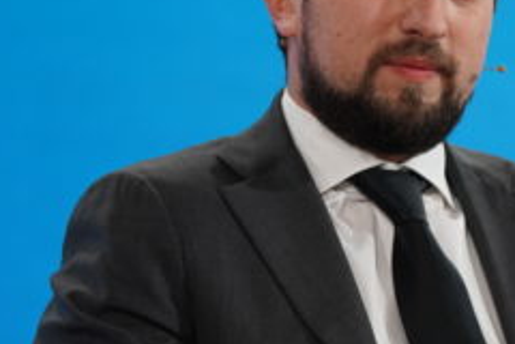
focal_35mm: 542
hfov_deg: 3.8
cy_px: 209
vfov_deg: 2.5
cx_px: 516
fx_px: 7753
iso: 250
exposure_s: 1/100
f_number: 2.8
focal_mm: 187
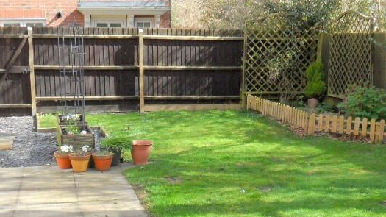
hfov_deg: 40.5
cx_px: 162
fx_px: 522
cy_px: 168
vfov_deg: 23.2
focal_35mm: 51
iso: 80
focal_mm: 3.9
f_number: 3.2
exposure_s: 1/500
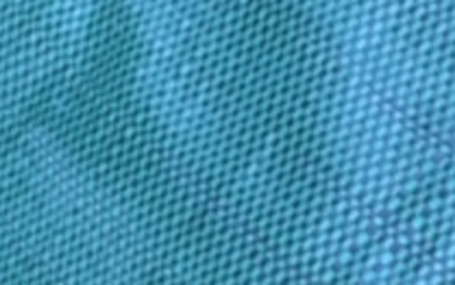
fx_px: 1824
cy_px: 457
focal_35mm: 147
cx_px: -81
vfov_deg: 8.7
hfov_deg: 13.8
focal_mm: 4.15
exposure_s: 1/131
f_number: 2.2
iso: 32
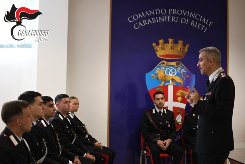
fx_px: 354
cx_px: 122
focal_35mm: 52
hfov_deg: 38.2
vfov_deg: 26.0
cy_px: 82
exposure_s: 1/125
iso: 400
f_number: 1.8
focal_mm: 35
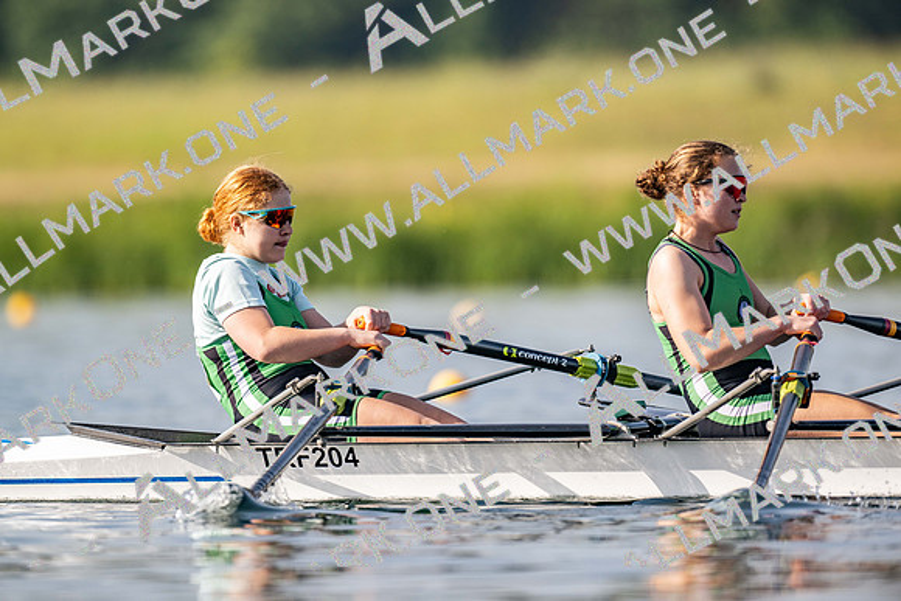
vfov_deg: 2.3
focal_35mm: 600
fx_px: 15019
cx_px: 450
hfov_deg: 3.4
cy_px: 300
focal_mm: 600
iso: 220
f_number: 5
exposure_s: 1/2500
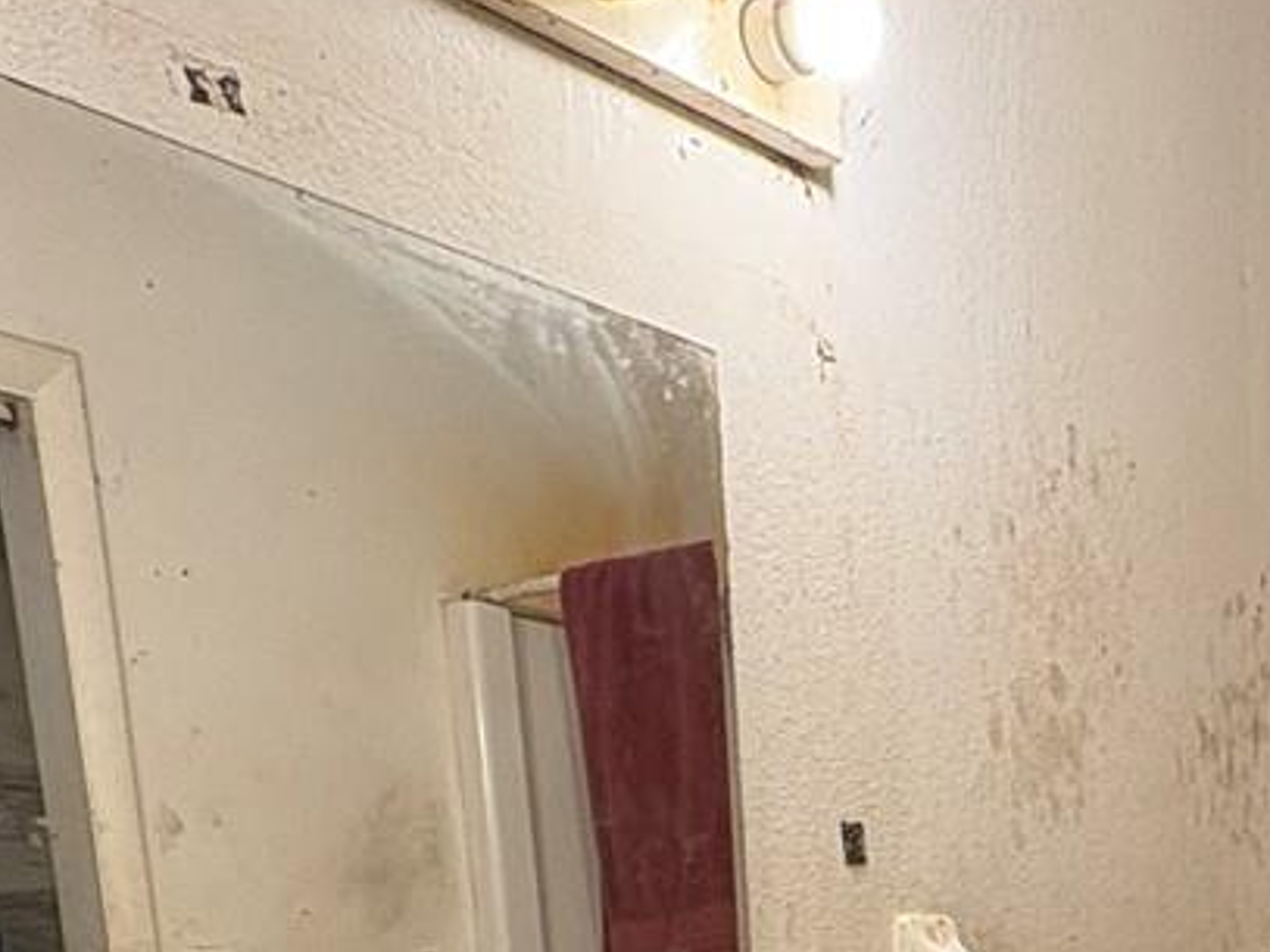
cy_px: 1533
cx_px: 1186
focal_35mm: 55
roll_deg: +0.8
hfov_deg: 32.8
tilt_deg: -13.8
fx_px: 2017
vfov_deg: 21.2
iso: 160
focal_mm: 2.22
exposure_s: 1/60
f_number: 2.2
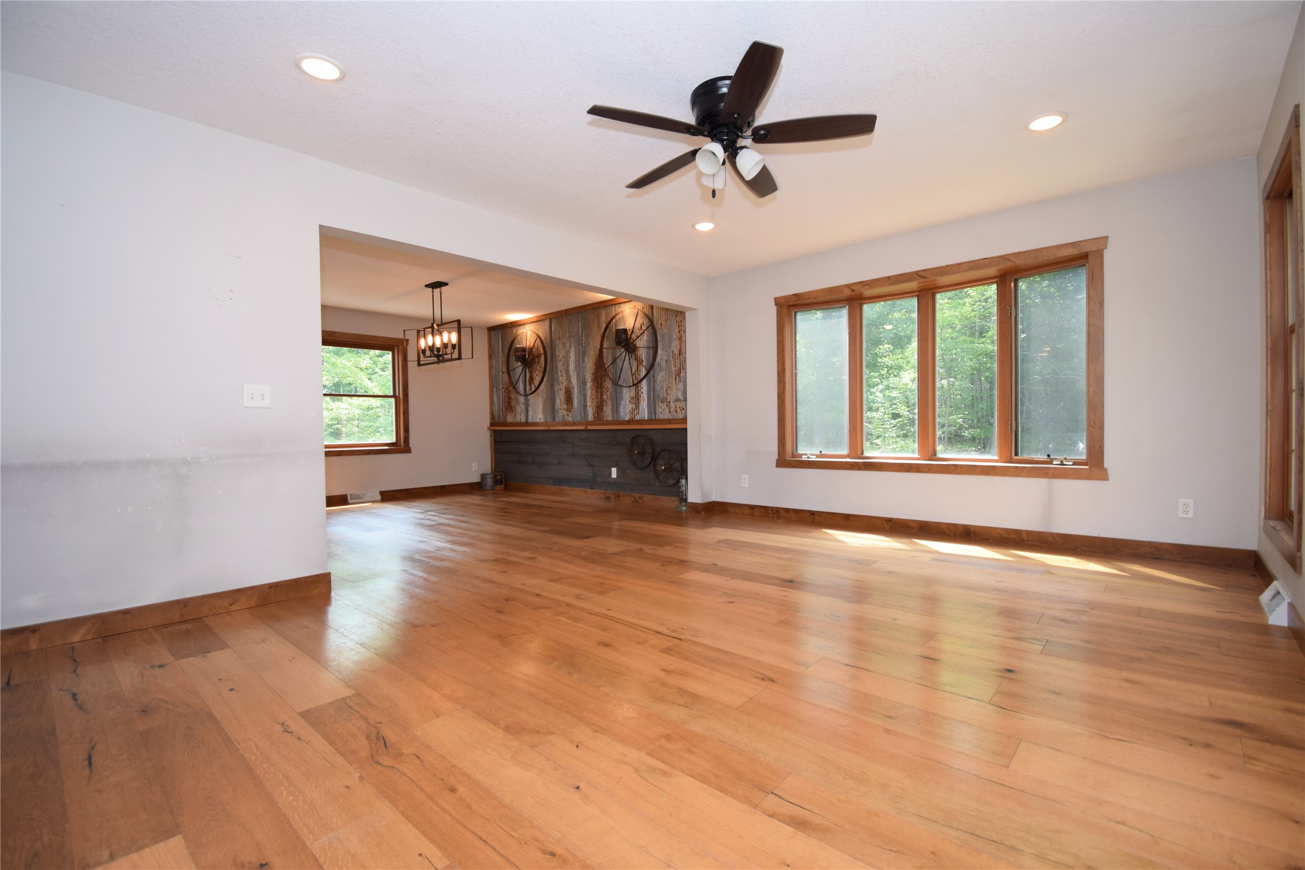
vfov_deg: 77.3
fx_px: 544
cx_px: 652
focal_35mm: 15
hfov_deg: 100.4
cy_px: 435
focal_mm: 10
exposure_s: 1/125
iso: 400
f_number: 5.6
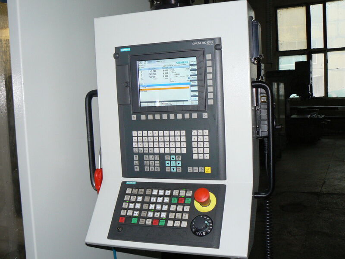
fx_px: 379
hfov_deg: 49.0
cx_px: 172
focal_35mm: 38
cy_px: 130
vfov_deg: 37.7
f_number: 2.8
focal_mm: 6.4
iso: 100
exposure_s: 1/30
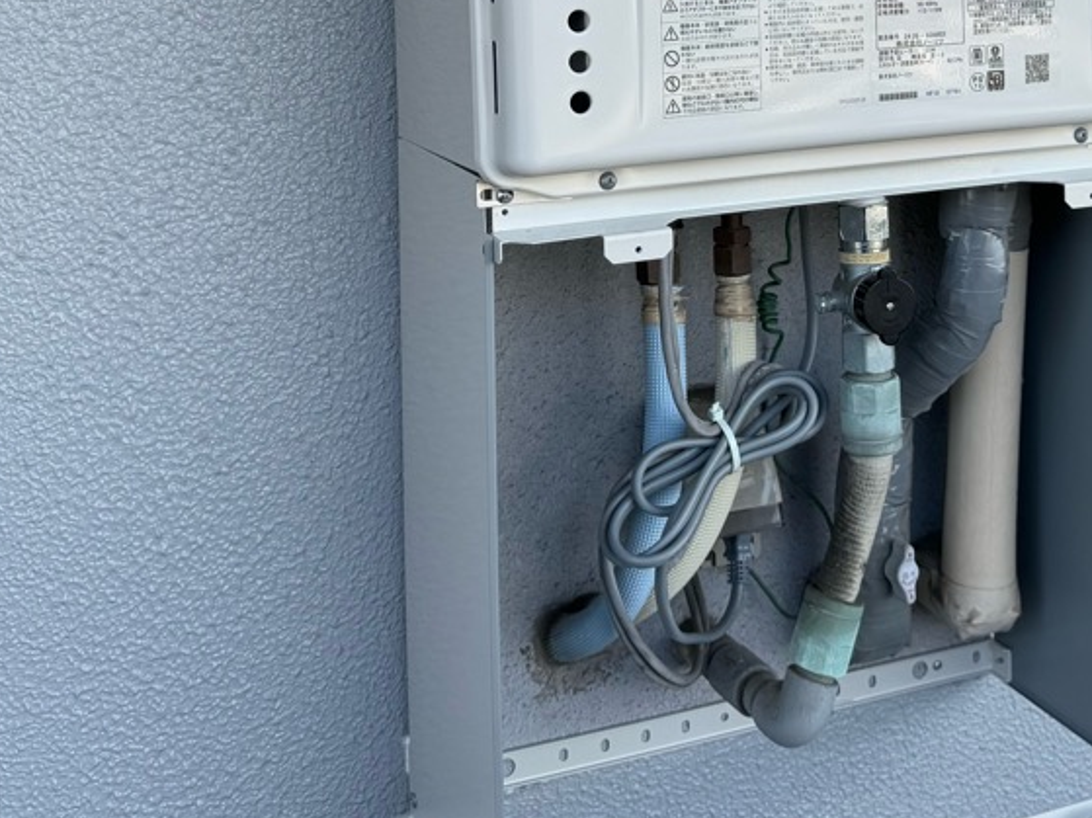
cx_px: 760
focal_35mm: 55
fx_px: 1735
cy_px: -59
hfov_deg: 34.5
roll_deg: +1.2
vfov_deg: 24.9
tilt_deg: -1.5
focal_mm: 6.76
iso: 80
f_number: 1.78
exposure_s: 1/912
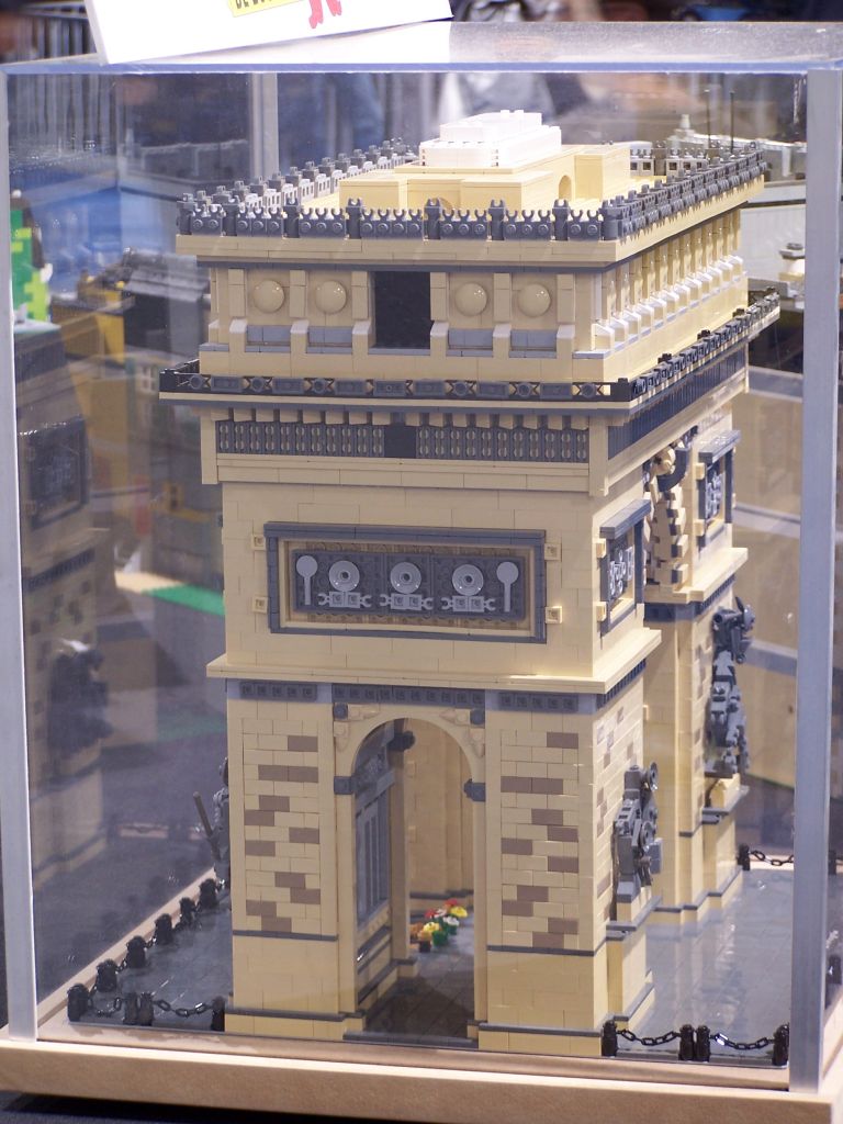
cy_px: 562
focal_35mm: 117
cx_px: 422
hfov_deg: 12.7
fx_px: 3799
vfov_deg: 16.8
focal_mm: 19.4
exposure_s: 1/2
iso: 80
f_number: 3.2
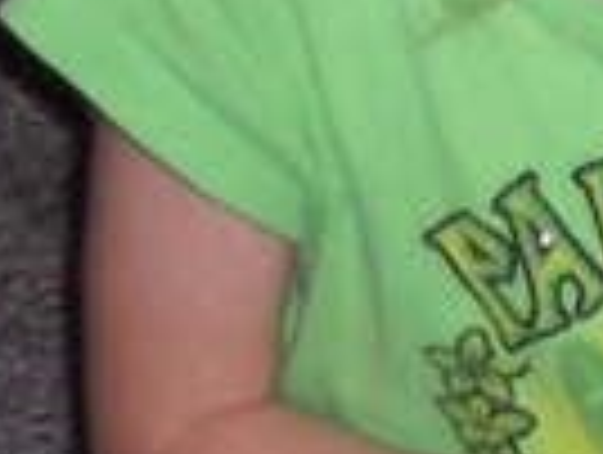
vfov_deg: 4.9
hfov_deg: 6.4
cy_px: 555
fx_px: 5270
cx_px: 1044
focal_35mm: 302
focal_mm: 8
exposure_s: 1/30
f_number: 2.8
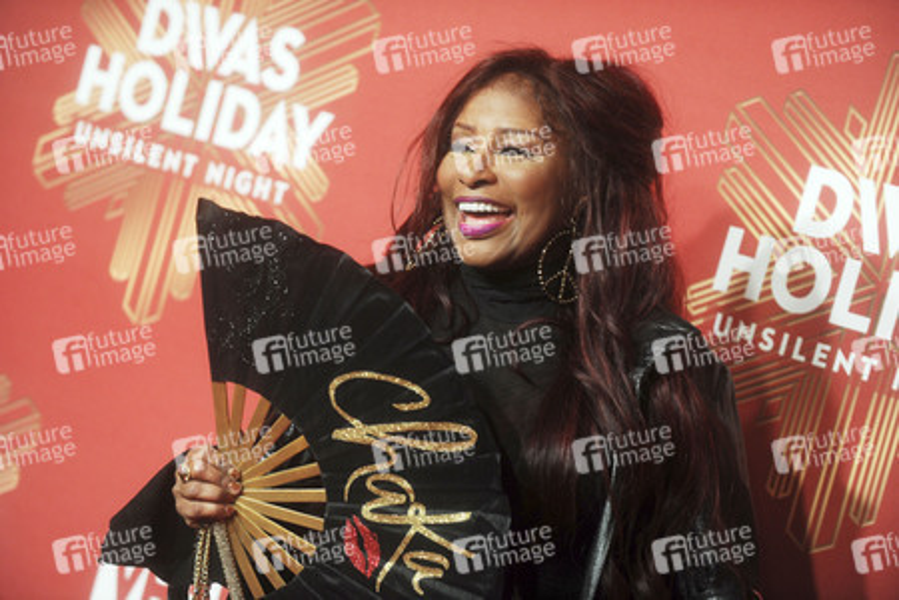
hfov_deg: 13.7
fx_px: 3746
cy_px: 300
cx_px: 450
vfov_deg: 9.1
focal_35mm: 150
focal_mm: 150
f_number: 3.5
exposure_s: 1/320
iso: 1600
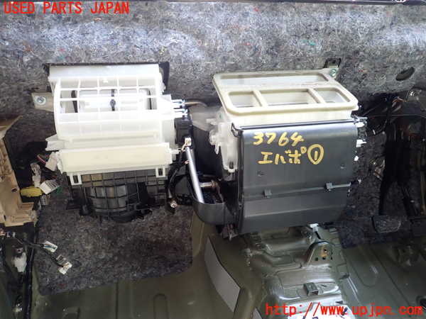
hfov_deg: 69.4
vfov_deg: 54.9
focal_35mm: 25
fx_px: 308
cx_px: 213
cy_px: 160
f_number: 2
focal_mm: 4.5
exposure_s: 1/125
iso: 160
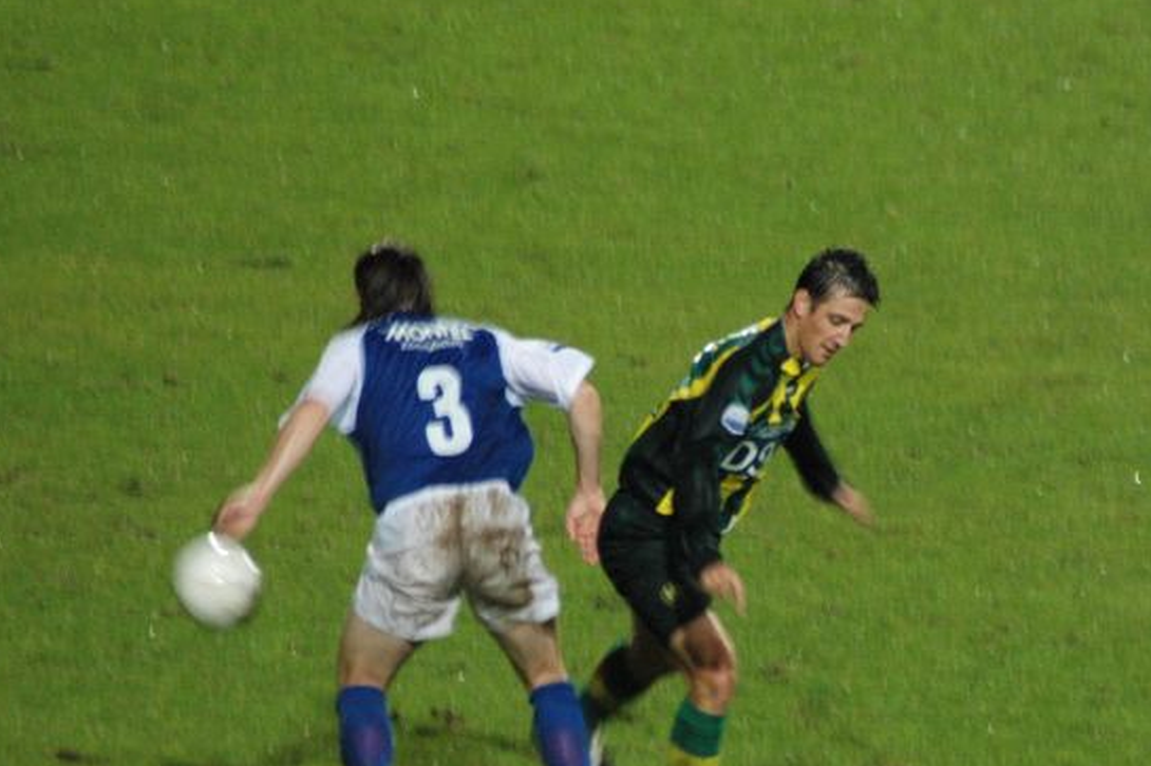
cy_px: 536
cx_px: 786
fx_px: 21094
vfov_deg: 2.1
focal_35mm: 660
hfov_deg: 3.1
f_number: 5.6
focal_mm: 300
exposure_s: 1/60
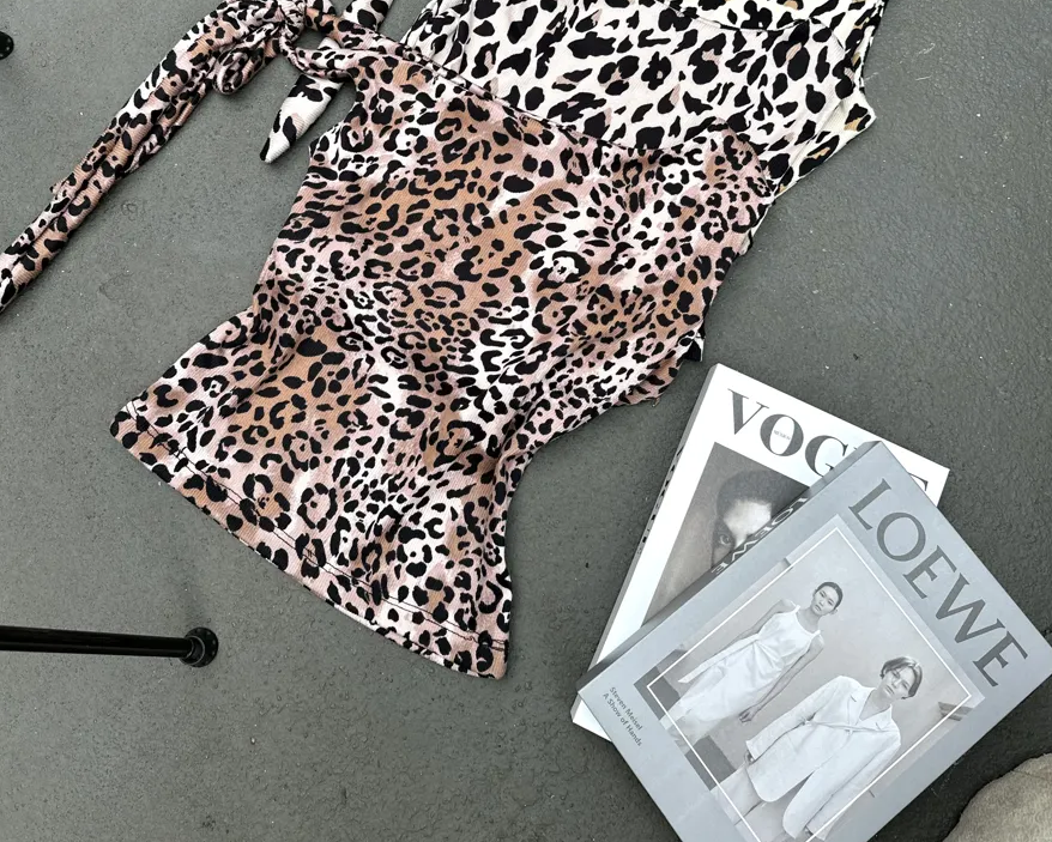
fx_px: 997
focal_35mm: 32
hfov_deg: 55.6
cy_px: 213
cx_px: 520
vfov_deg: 44.3
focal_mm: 6.86
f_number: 1.78
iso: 80
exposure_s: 1/121
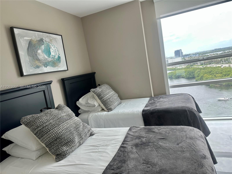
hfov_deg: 71.6
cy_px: 87
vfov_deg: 56.8
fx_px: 161
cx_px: 116
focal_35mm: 24
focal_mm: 6.86
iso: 80
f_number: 1.78
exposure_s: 1/452
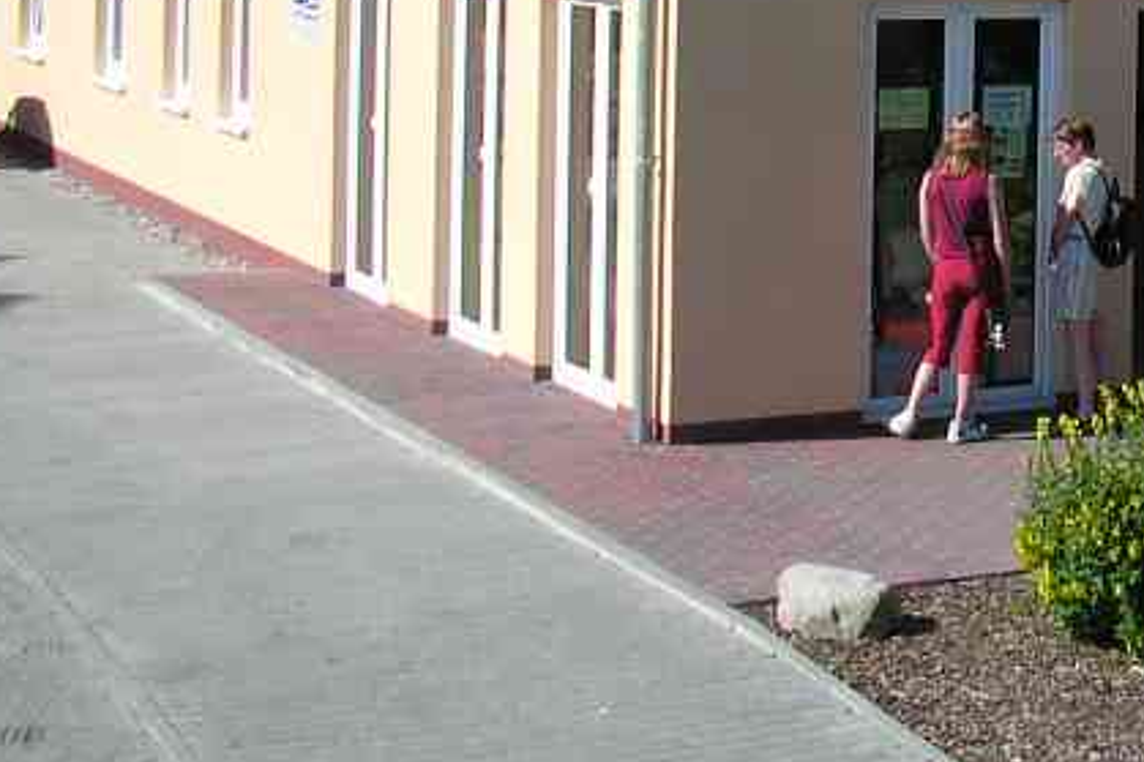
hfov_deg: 20.5
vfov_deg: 13.9
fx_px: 2986
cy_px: -259
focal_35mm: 94
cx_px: 1316
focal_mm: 5.6
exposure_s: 1/352
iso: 100
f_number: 4.5
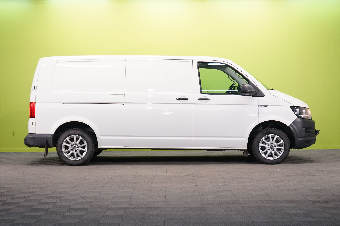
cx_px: 170
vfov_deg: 21.9
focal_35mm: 62
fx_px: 586
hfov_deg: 32.4
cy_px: 113
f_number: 5.6
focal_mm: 62
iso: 1250
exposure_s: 1/100
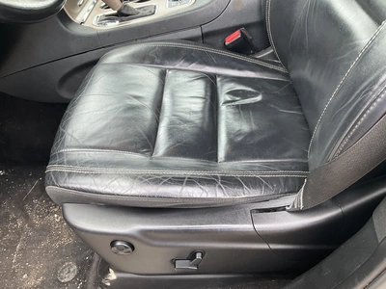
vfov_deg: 48.2
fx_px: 323
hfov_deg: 61.7
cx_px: 193
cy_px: 144
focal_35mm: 29
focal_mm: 3
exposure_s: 1/122
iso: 40
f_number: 1.8
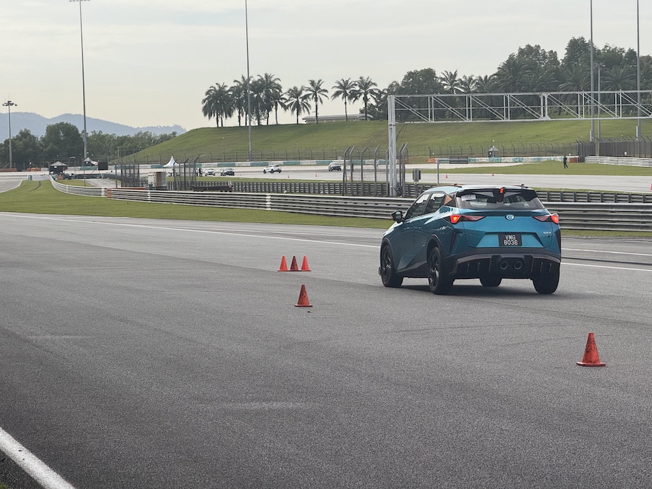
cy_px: 244
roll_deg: +1.9
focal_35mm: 120
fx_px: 2260
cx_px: 326
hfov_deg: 16.4
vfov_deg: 12.3
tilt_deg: -0.9
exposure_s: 1/1577
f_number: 2.8
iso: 50
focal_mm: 15.66
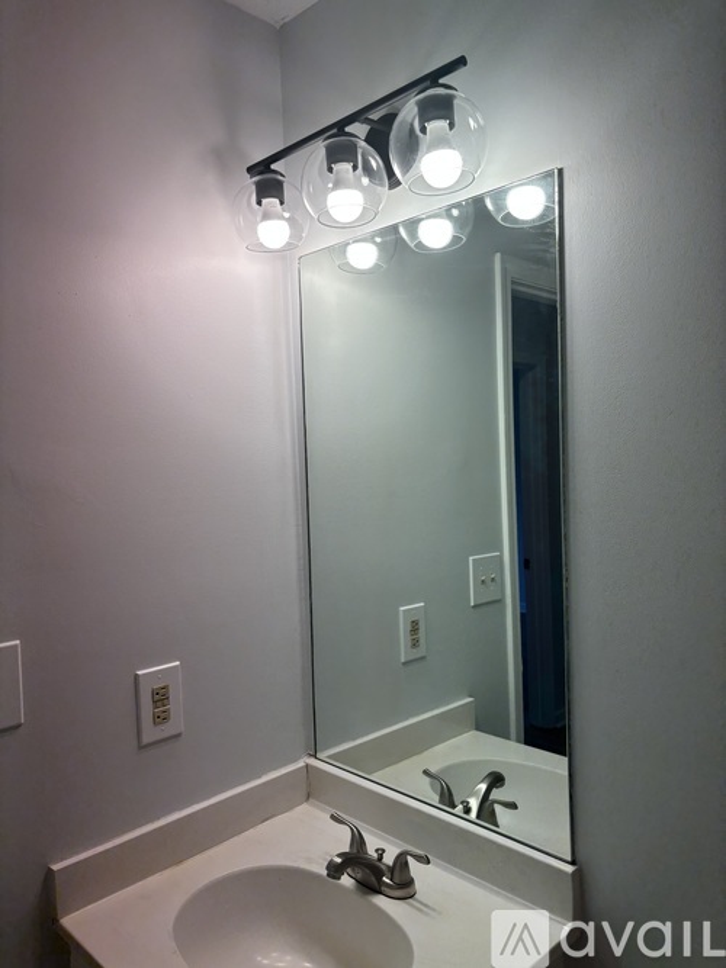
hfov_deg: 53.0
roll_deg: +2.1
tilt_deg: -2.4
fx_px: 727
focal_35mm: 26
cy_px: 484
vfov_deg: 67.3
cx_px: 363
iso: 40
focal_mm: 5.96
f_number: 1.6
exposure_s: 1/201
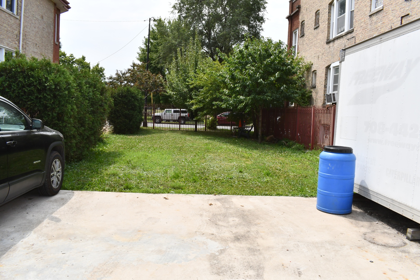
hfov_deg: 67.4
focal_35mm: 27
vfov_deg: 47.9
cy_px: 140
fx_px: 315
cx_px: 210
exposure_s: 1/250
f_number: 22
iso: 800
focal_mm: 18
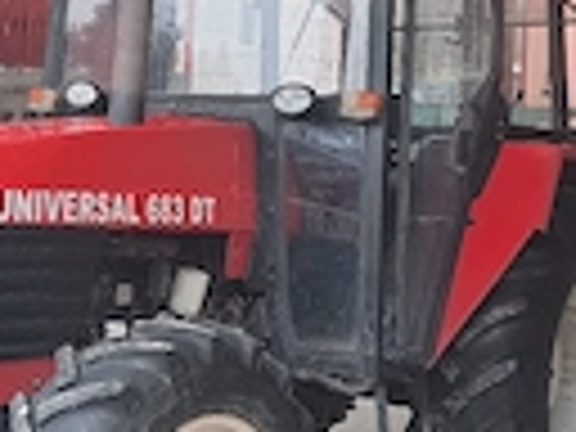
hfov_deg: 24.6
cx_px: 122
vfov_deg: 18.9
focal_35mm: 78
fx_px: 1298
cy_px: 180
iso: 64
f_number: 1.8
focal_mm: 4.65
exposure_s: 1/50
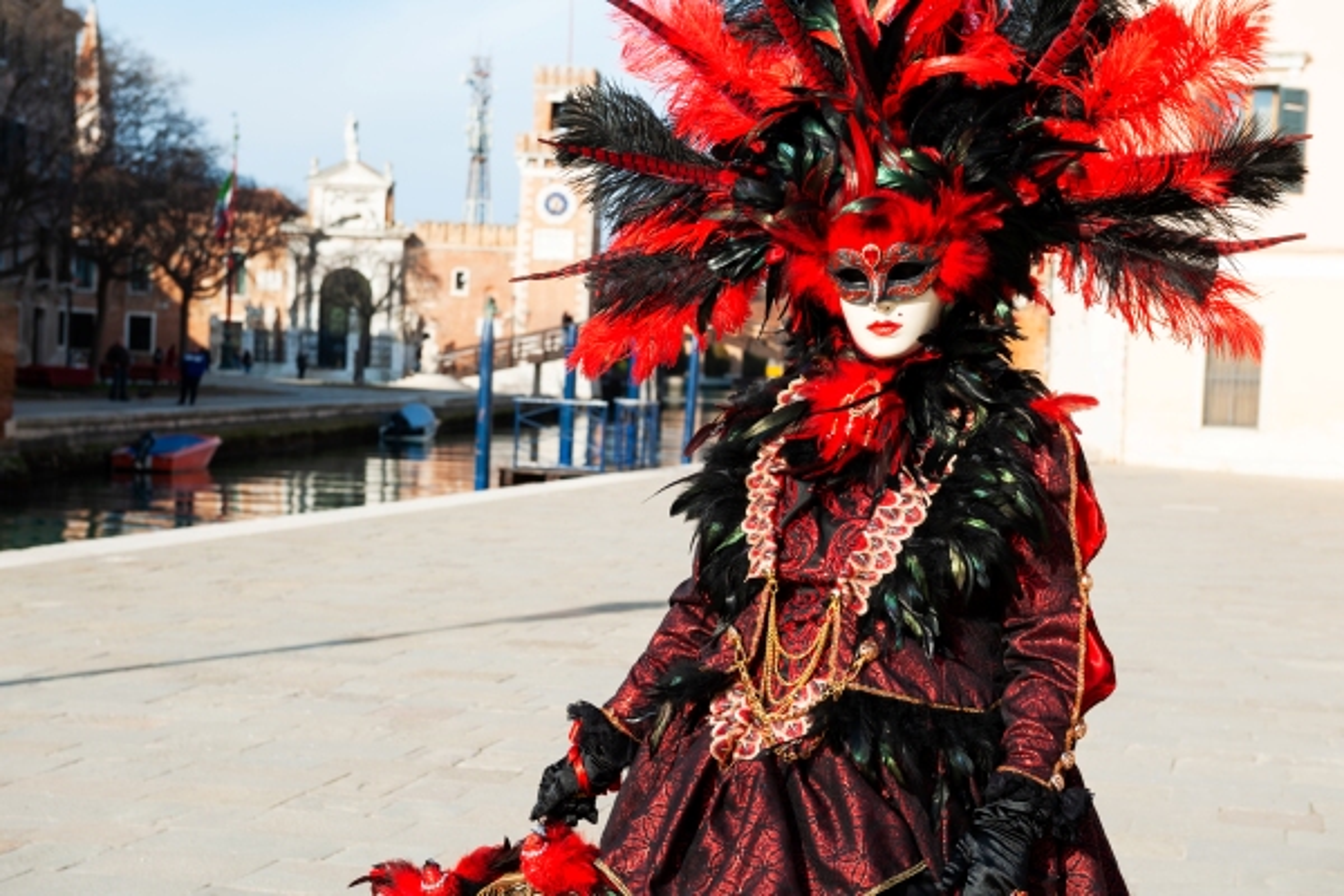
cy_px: 448
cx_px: 672
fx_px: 2240
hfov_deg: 33.4
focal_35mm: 60
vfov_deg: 22.6
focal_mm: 60
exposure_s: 1/640
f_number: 7.1
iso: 200
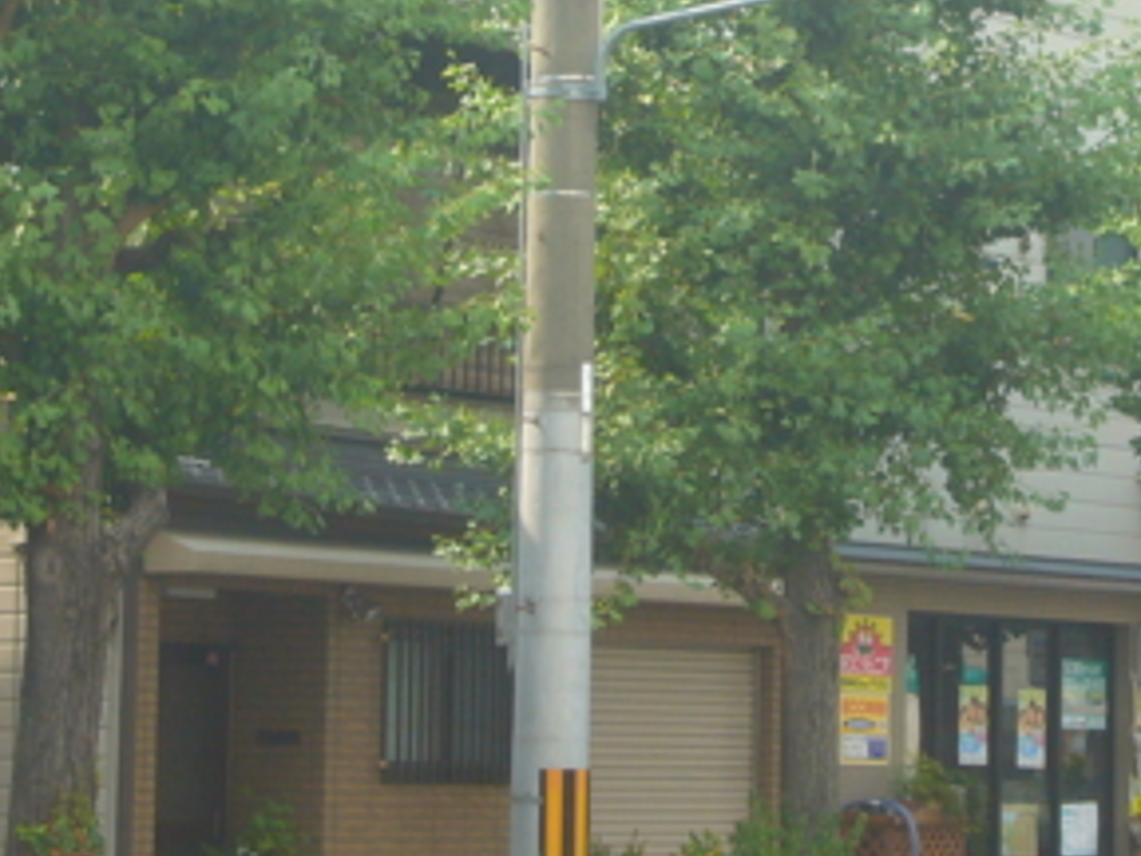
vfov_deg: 8.3
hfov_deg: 11.0
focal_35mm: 179
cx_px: 959
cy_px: 305
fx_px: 5900
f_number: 5
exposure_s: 1/125
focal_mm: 14.2
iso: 80
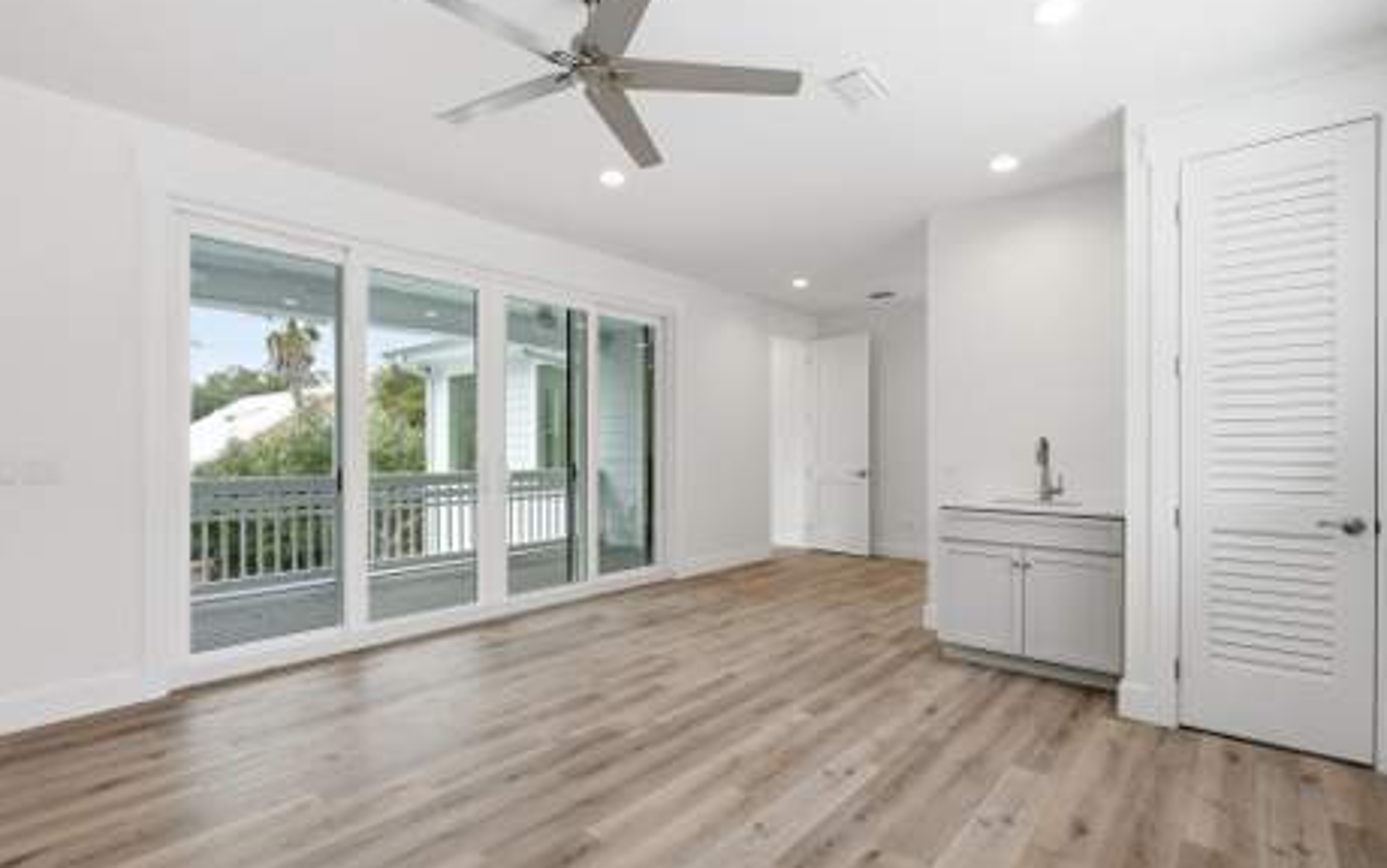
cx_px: 721
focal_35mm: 17
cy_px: 461
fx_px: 643
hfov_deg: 94.3
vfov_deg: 68.0
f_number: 8
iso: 1250
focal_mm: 16
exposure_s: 1/1000
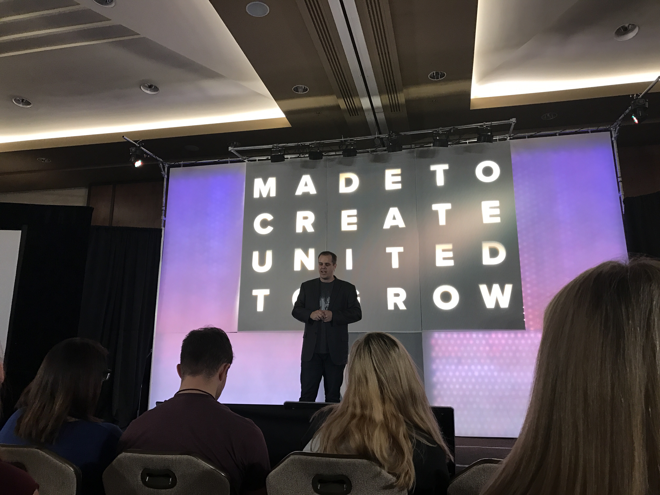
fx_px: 534
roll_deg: -0.4
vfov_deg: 49.7
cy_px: 248
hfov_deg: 63.4
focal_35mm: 28
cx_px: 330
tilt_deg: +13.4
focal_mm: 3.99
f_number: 1.8
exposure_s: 1/30
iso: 40
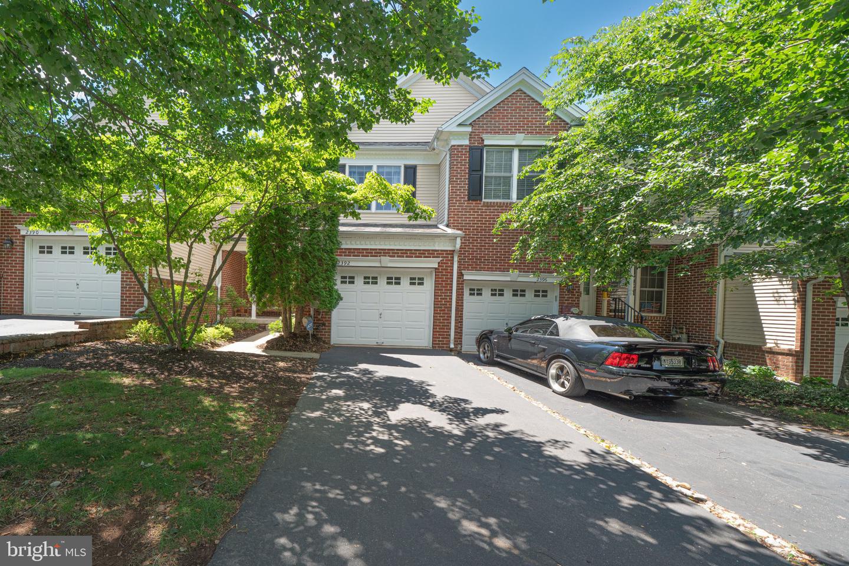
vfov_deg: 90.0
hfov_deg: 112.6
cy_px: 283
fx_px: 283
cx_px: 424
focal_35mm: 12
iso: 160
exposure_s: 1/80
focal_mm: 12
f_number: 7.1
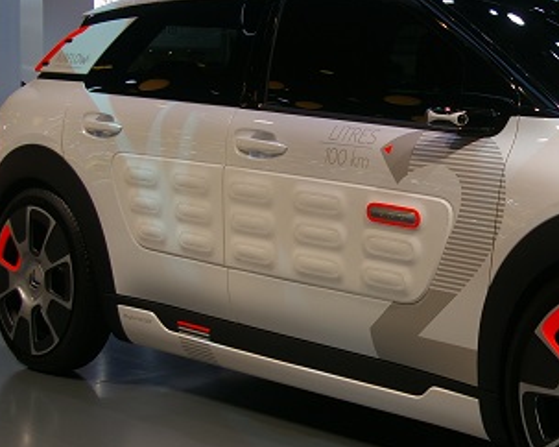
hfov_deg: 24.1
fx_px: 1290
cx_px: 448
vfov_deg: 19.6
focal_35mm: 78
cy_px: 183
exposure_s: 1/90
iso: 200
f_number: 5.6
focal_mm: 28
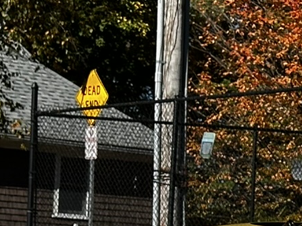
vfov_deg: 6.6
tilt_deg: -2.8
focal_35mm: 220
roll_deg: -3.4
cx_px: 522
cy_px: 351
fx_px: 1919
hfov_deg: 8.7
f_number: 1.78
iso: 64
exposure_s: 1/7634
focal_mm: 6.86
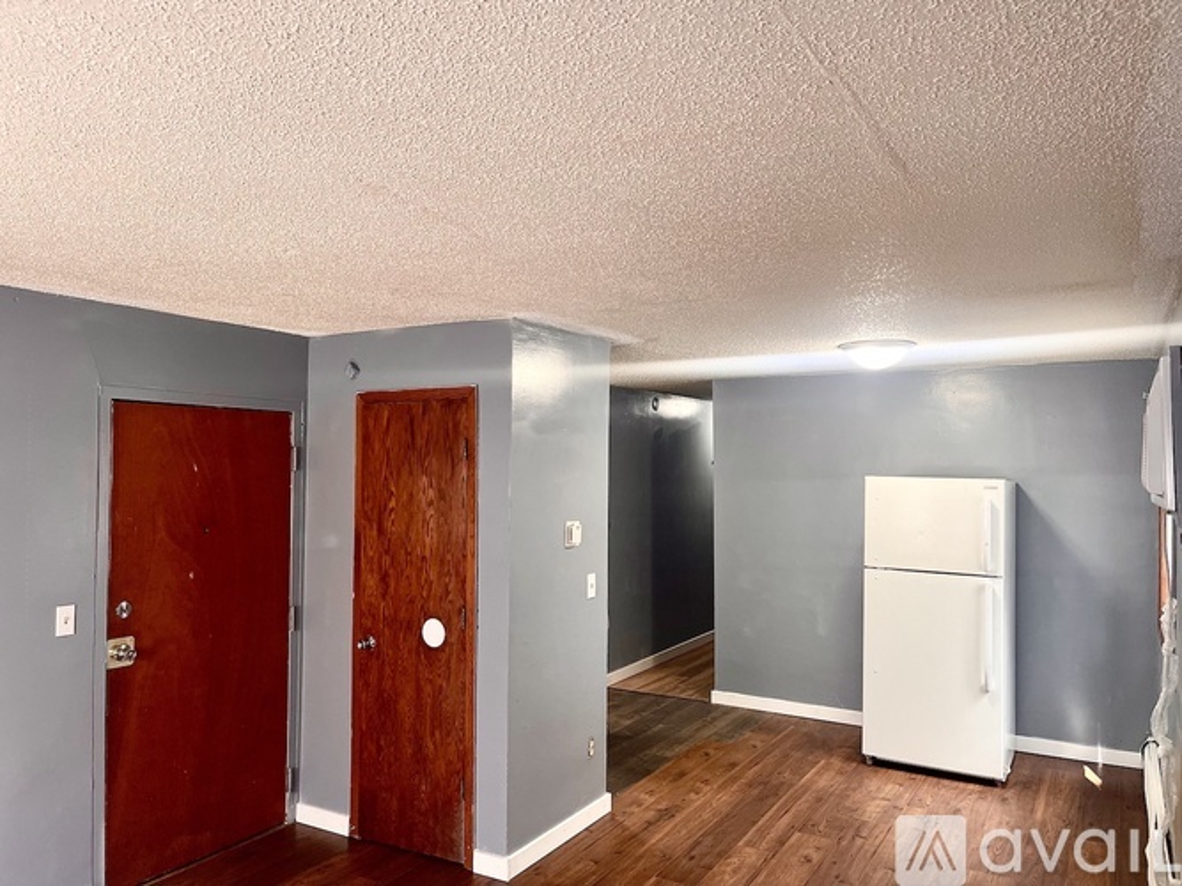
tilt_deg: +0.2
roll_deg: -0.1
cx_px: 591
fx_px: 888
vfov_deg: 53.0
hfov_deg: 67.3
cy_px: 443
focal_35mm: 26
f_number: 1.6
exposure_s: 1/60
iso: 200
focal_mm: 5.1
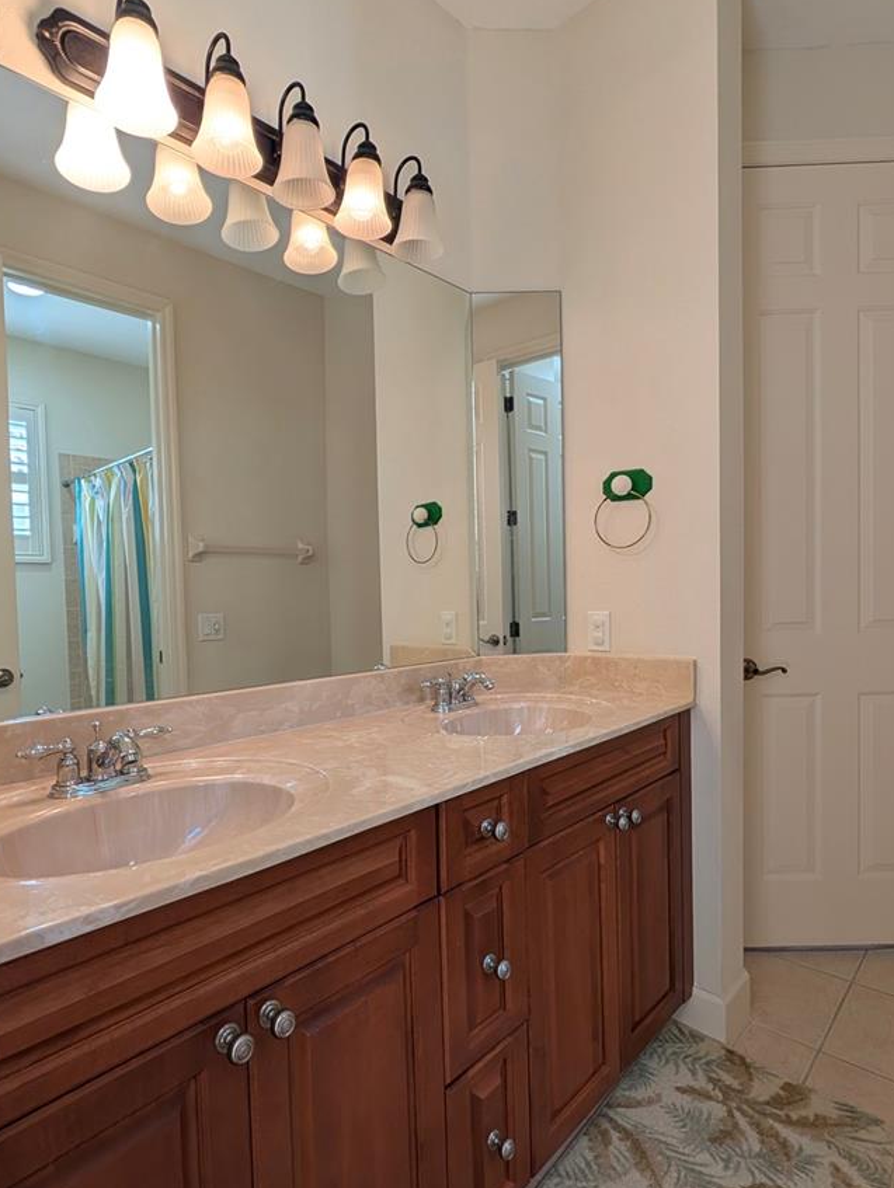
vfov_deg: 90.9
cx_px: 391
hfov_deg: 74.5
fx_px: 584
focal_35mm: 17
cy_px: 623
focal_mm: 2.02
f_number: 1.7
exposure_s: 1/120
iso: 58
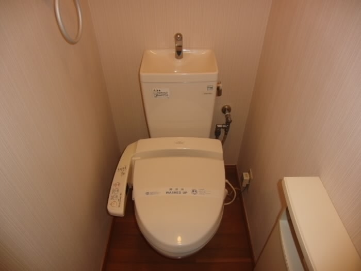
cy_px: 136
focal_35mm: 24
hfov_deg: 71.6
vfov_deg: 56.8
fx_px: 250
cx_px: 180
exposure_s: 1/60
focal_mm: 4.3
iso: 200
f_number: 3.2
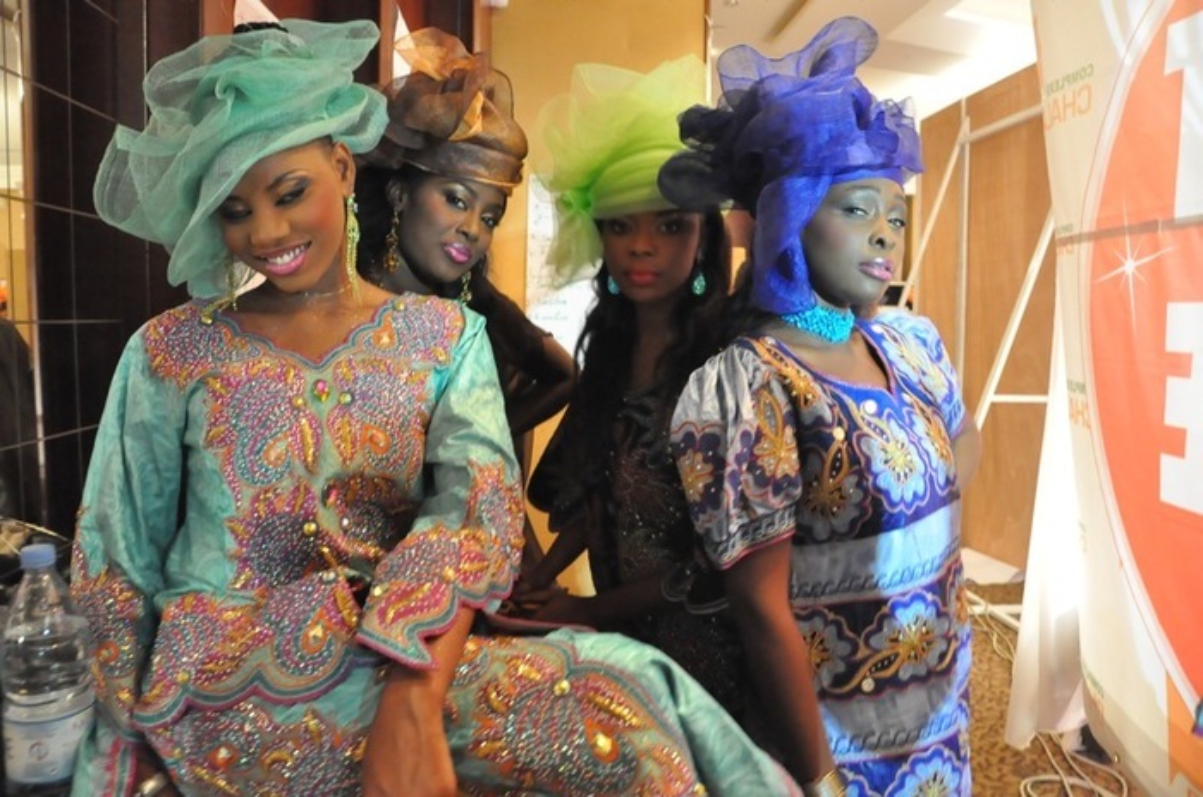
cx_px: 602
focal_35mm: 60
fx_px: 2001
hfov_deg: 33.5
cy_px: 398
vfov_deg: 22.5
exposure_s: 1/30
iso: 3200
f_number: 5
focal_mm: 40
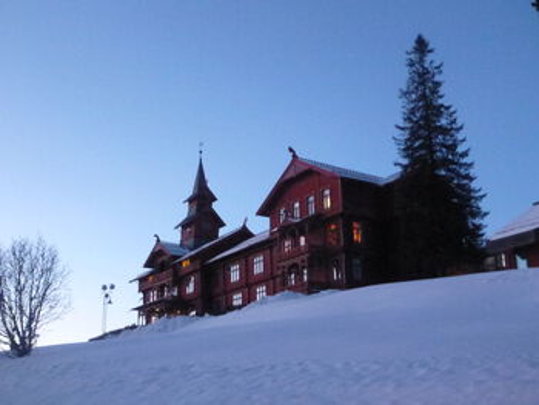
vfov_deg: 32.9
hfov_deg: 42.9
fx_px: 686
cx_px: 270
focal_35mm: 44
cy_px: 202
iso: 1600
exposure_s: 1/15
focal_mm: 7.8
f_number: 4.3
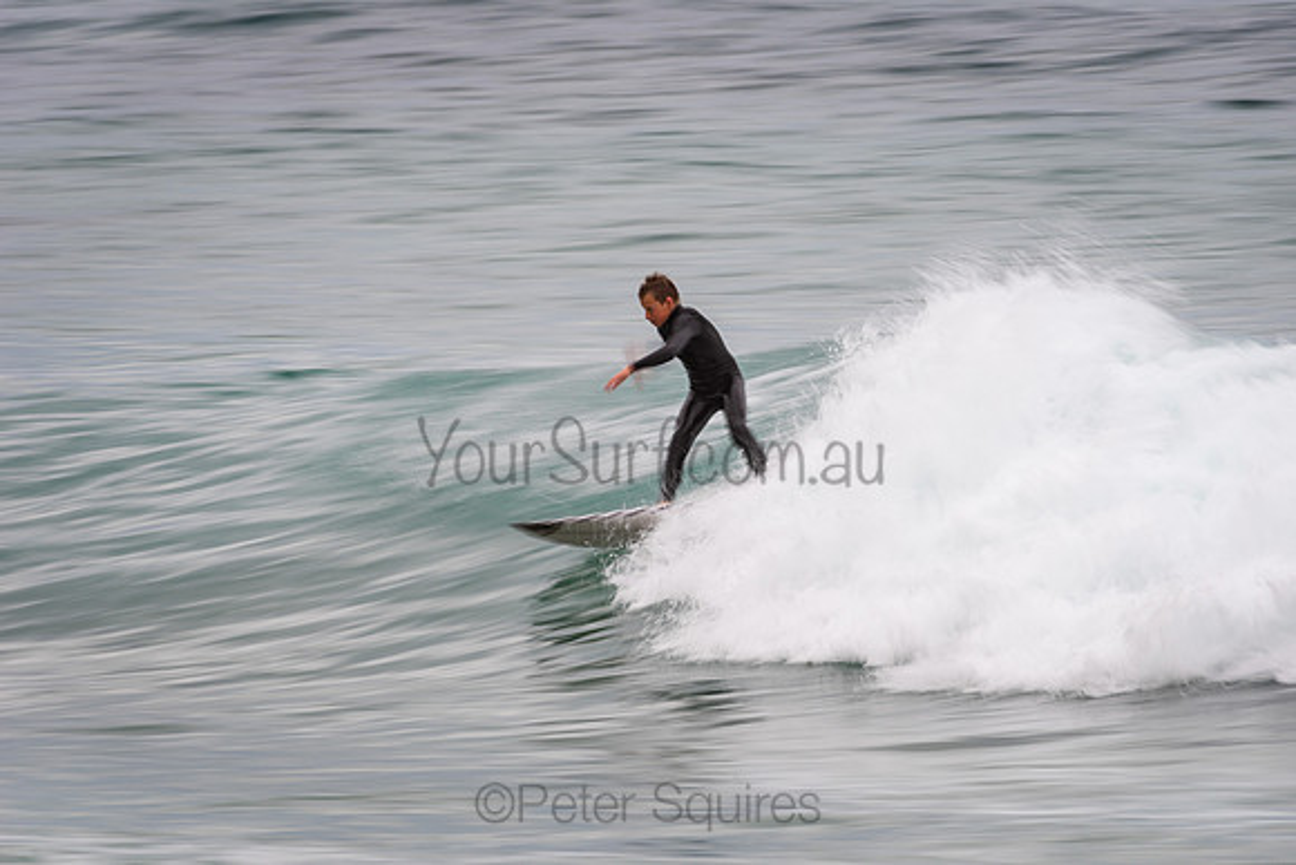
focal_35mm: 500
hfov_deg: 4.1
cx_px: 648
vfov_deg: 2.8
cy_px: 432
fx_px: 18003
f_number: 14
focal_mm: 500
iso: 64
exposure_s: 1/20
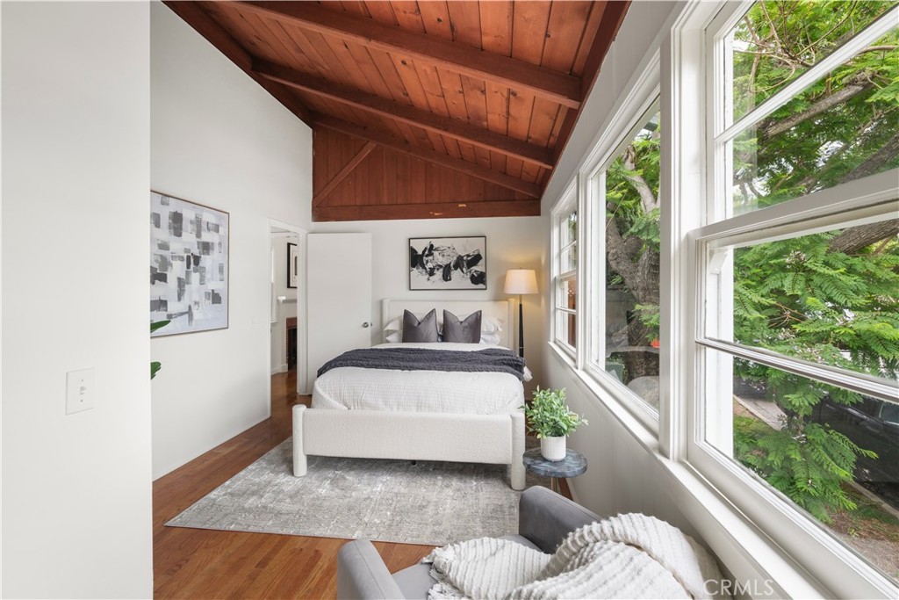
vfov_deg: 77.3
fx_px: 375
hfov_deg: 100.4
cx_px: 450
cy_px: 300
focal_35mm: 15
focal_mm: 10
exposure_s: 1/25
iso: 400
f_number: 6.4
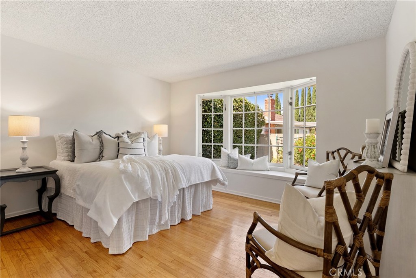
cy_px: 139
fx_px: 185
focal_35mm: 16
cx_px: 208
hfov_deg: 96.7
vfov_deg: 73.8
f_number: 9
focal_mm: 16
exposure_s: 1/2
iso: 320
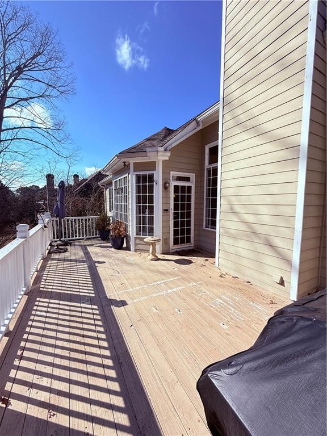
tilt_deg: -5.5
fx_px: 176
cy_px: 218
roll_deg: -0.6
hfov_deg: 85.7
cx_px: 164
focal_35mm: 14
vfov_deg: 102.1
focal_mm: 2.22
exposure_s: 1/928
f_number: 2.2
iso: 50
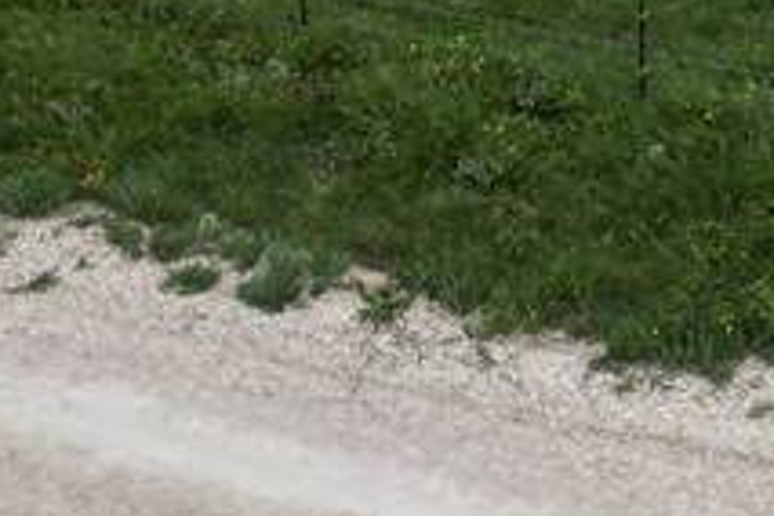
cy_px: -305
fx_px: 2580
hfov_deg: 16.2
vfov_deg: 10.9
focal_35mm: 120
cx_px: 1007
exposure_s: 1/2000
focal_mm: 6.72
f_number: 1.7
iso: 100
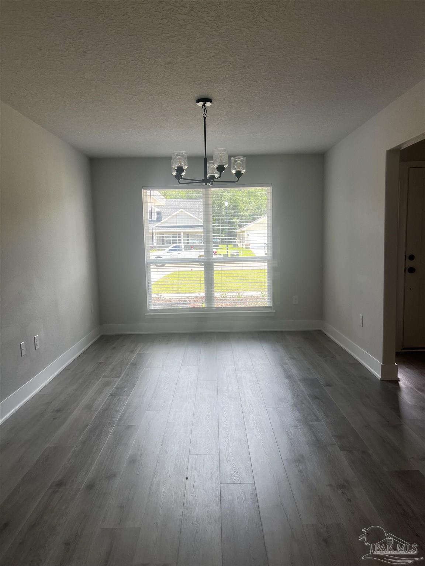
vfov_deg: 67.3
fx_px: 426
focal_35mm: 26
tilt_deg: -6.3
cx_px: 212
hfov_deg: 53.1
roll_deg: +1.5
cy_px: 283
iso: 50
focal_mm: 5.7
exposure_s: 1/190
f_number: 1.5
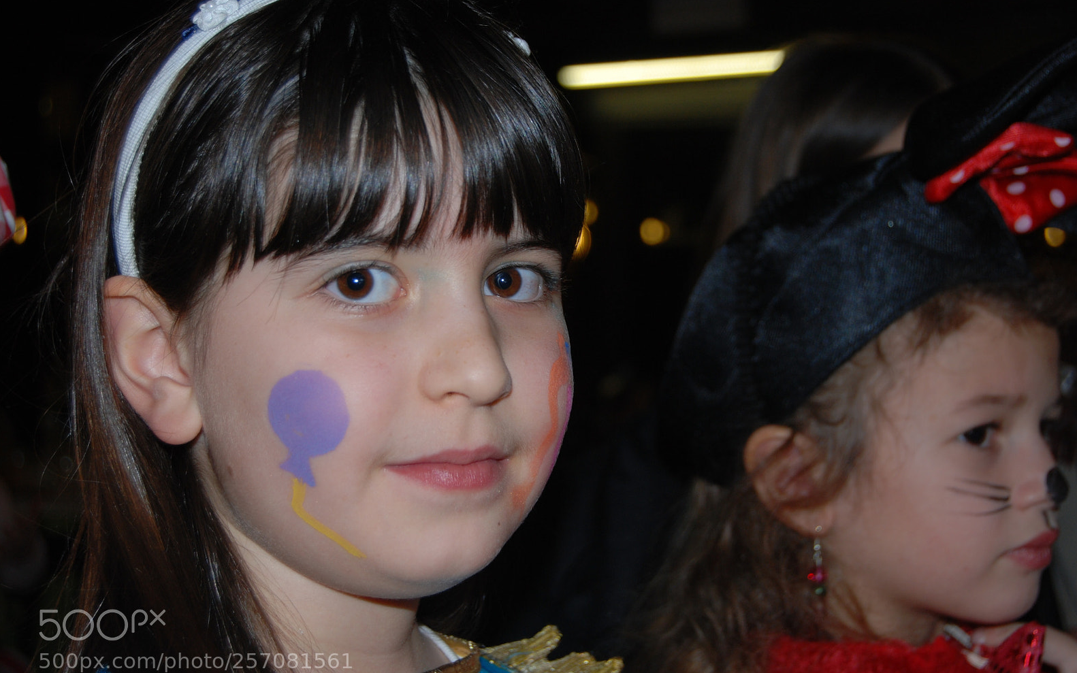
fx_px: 1908
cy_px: 350
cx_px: 541
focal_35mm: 65
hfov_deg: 31.5
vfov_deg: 20.0
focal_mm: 42
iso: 200
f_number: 5.3
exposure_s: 1/60
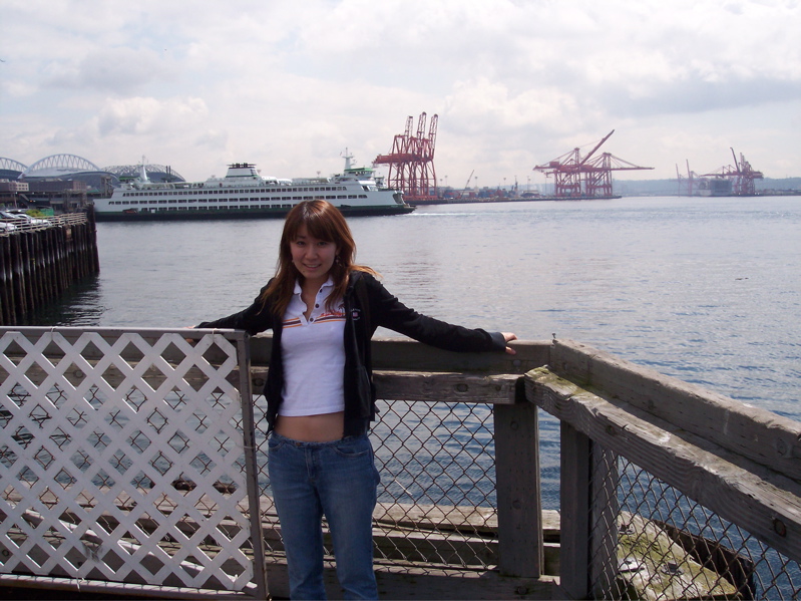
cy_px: 300
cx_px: 400
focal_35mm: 38
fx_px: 879
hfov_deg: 49.0
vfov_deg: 37.7
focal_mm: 8
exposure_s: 1/1000
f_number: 4.8
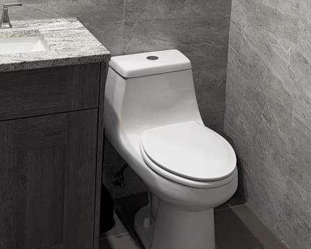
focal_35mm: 56
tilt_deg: -4.3
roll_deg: -3.7
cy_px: -58
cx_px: 215
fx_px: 515
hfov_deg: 33.2
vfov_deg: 24.3
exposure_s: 1/39
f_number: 1.78
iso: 64
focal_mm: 6.76
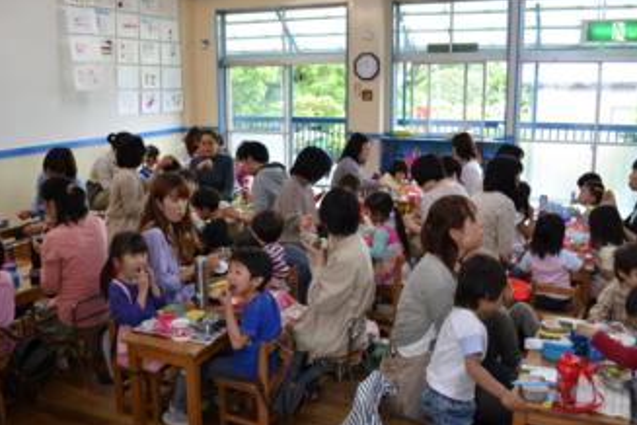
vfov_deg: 40.0
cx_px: 312
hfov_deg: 57.2
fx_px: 584
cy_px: 206
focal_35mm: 33
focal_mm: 18
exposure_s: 1/80
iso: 400
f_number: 4.5
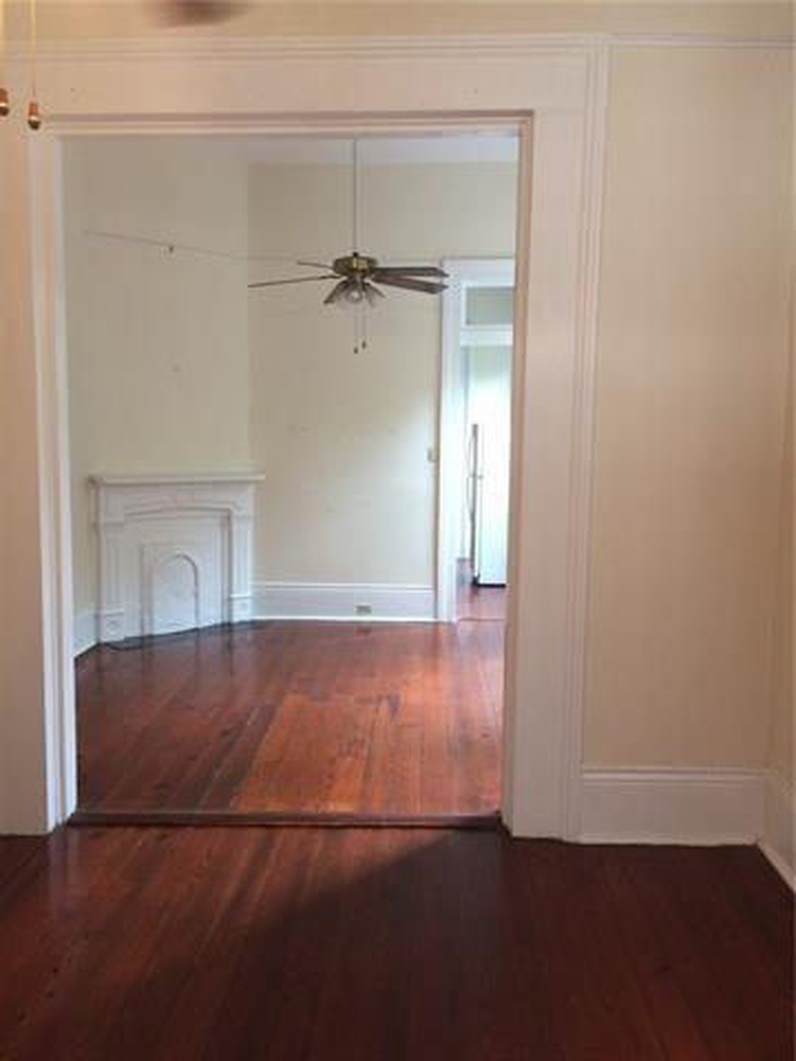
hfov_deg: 48.2
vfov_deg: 61.7
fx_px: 889
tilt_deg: -8.4
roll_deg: +0.1
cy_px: 530
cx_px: 398
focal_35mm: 29
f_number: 2.2
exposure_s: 1/30
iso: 80
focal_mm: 4.15
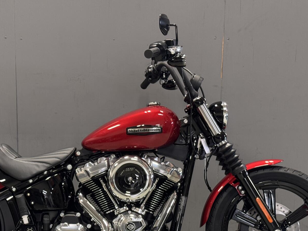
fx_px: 712
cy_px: 188
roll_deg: -0.9
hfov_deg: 24.3
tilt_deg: -11.3
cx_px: 111
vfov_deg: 18.2
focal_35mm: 80
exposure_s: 1/60
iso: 250
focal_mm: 6.76
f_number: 1.78
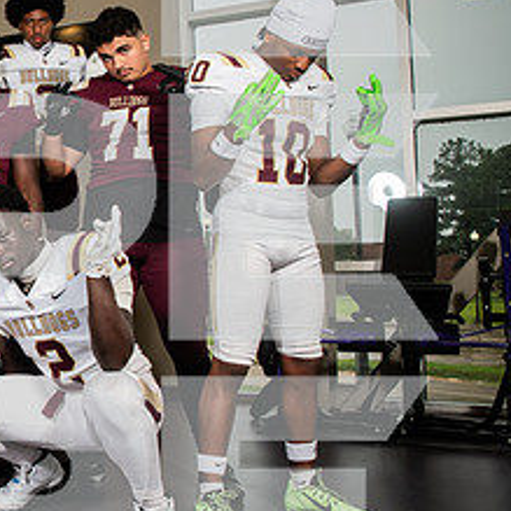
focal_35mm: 54
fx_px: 902
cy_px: 218
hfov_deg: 26.7
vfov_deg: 31.6
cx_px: -156
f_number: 5.6
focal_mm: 24
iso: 500
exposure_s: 1/250
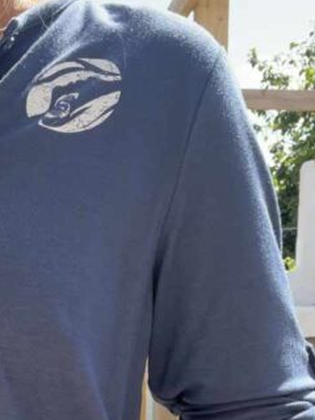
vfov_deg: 24.6
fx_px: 910
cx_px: -51
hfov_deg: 18.7
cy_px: 436
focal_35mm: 75
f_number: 2.2
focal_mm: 2.7
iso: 32
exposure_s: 1/291
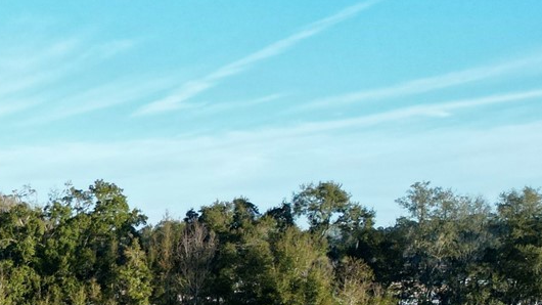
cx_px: -179
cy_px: 456
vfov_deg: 14.3
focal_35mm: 79
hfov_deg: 23.5
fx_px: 1135
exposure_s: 1/1250
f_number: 1.7
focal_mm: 6.72
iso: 200
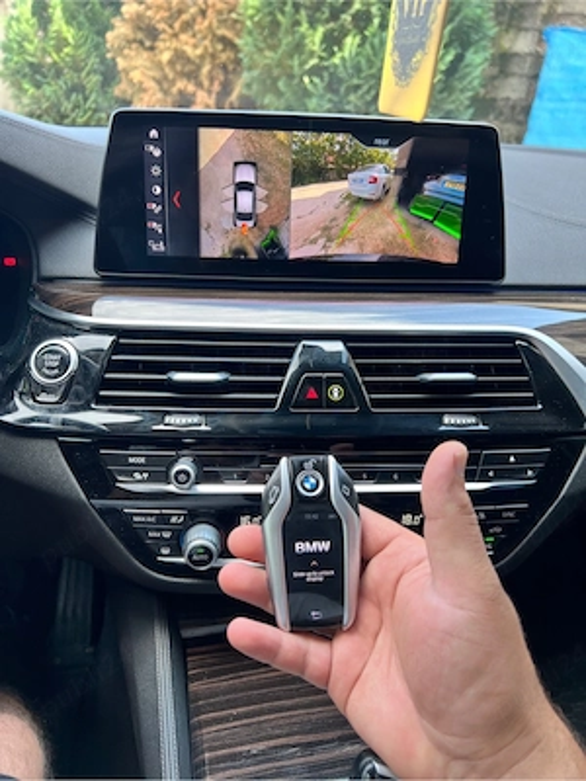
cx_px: 293
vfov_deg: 67.3
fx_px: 587
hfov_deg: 53.1
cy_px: 390
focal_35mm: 26
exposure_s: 1/121
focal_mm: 5.7
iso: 40
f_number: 1.5
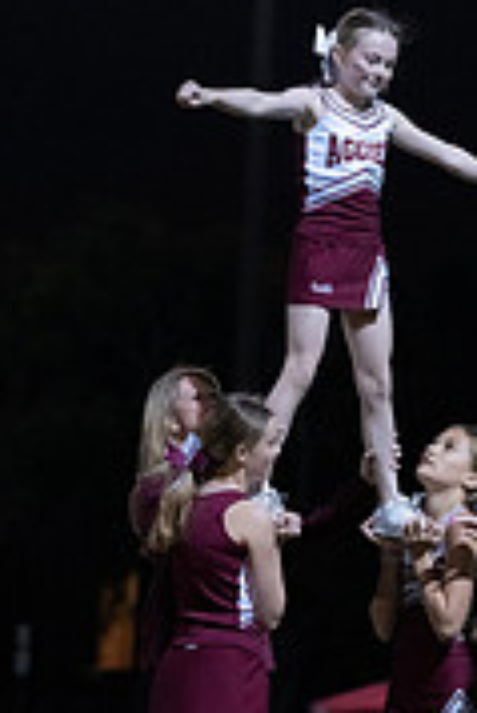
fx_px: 4701
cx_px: 357
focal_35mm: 237
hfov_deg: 5.8
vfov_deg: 8.7
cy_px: 529
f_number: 2.8
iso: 8000
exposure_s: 1/800
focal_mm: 94
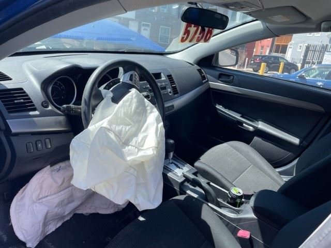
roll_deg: -8.2
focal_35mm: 26
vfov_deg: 53.1
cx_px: 166
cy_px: 124
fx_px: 249
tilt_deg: -18.5
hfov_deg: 67.3
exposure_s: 1/774
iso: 32
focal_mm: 4.2
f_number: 1.6
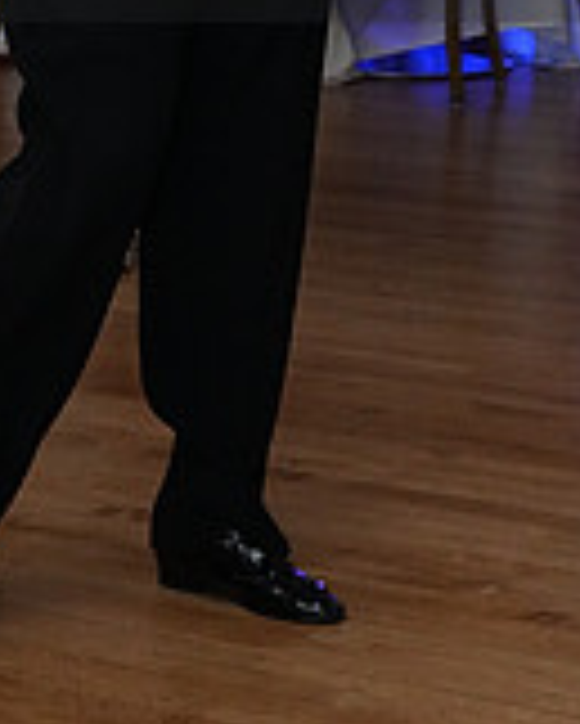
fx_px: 3194
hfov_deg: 10.4
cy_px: -126
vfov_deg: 12.6
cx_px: 344
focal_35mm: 149
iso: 5000
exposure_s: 1/200
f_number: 5.6
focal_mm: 44
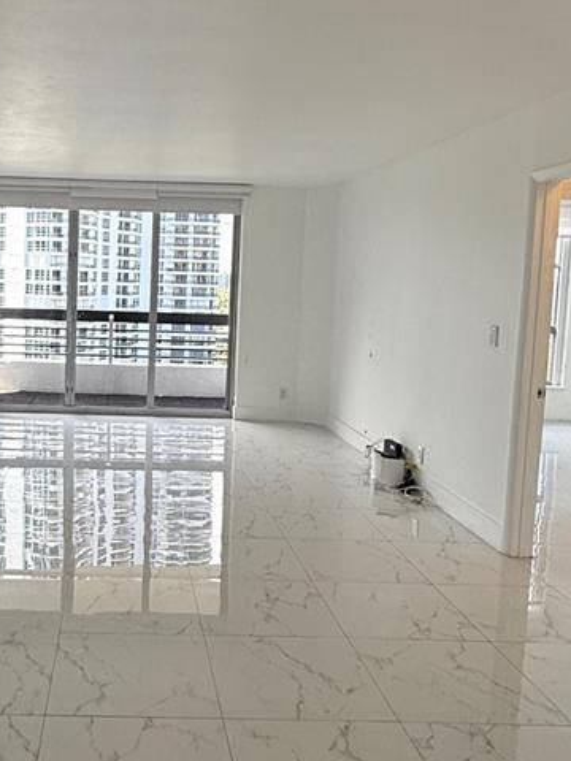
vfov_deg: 52.6
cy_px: 355
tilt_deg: -4.5
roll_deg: -2.1
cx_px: 130
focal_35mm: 35
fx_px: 770
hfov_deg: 39.4
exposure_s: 1/207
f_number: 2.2
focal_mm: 2.22
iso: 64
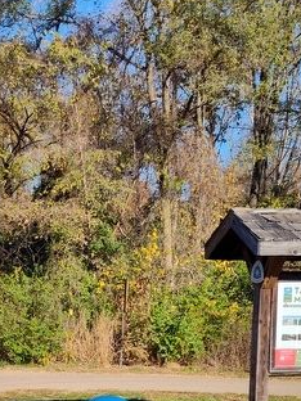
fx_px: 684
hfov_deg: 24.2
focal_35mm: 59
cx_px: 37
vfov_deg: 31.1
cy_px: 368
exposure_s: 1/1464
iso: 100
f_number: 1.8
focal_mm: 5.56
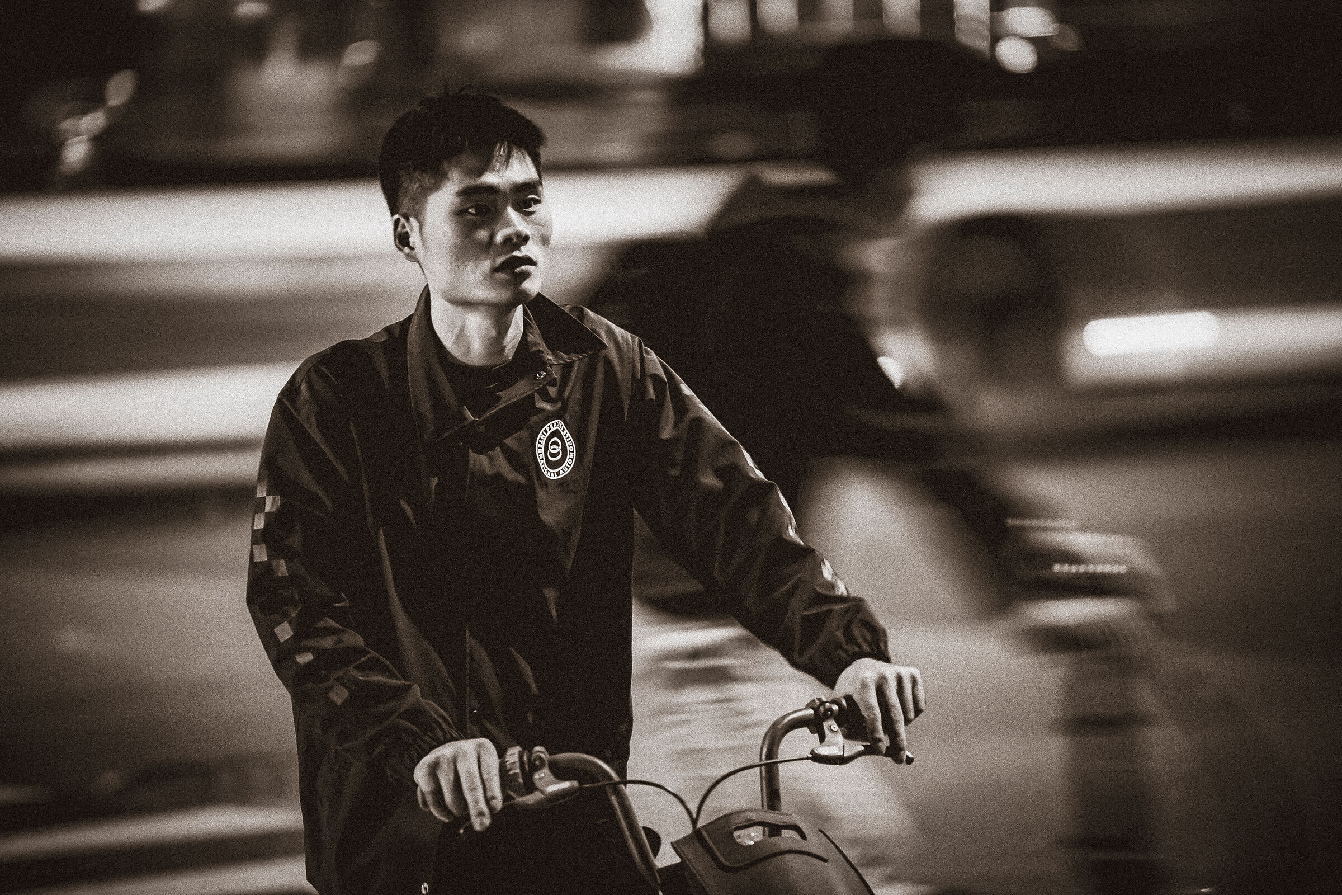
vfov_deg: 7.6
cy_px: 448
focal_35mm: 180
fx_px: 6709
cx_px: 671
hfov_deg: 11.4
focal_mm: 180
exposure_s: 1/13
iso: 1000
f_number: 2.8
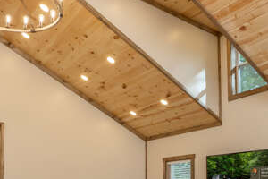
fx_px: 305
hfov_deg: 46.9
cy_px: 161
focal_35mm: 41
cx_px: 172
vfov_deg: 31.1
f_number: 8
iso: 1600
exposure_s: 1/250
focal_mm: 16
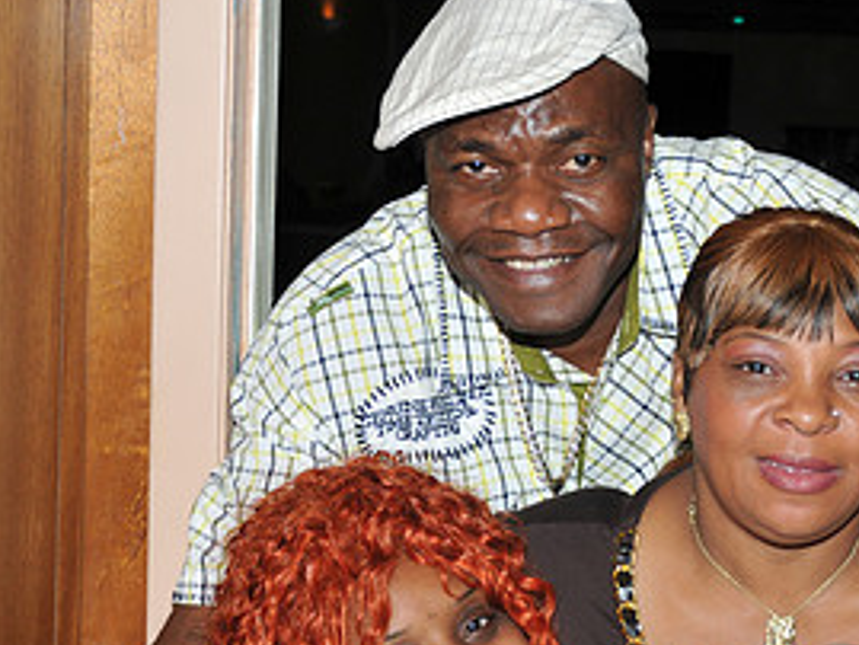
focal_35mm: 93
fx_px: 2309
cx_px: 562
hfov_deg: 21.0
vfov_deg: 15.9
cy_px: 414
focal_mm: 30
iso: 200
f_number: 5
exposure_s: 1/60
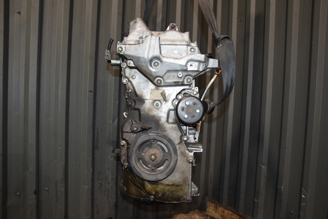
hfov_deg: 67.4
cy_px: 110
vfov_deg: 47.9
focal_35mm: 27
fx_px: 246
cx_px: 164
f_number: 5
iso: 800
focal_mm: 18
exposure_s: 1/60
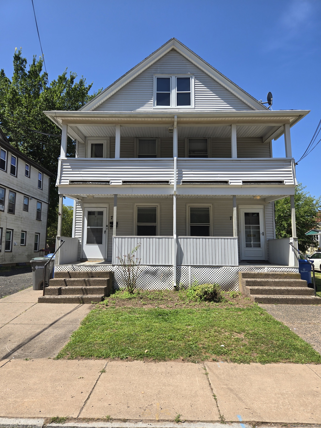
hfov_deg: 58.9
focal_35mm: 23
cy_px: 214
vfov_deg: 73.9
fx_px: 284
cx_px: 160
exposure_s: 1/1614
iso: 25
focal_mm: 5.4
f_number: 1.8
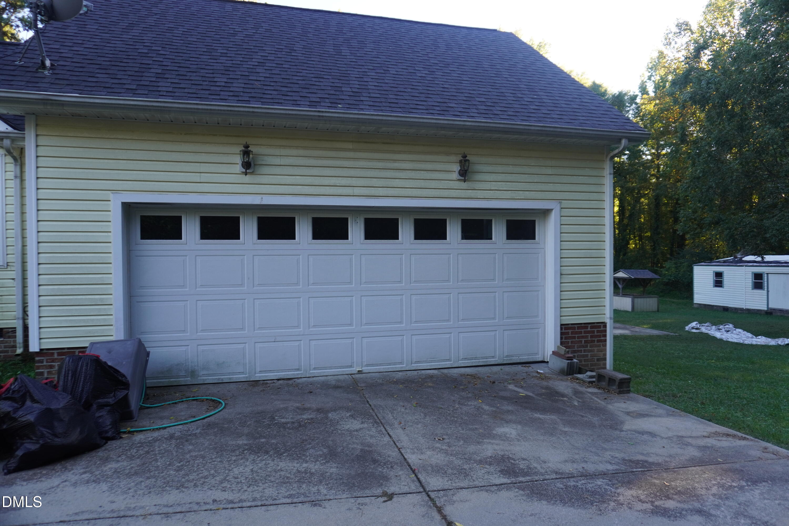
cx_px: 394
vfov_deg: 53.1
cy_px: 263
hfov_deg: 73.7
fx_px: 526
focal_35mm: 24
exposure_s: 1/160
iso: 200
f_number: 4
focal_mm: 16
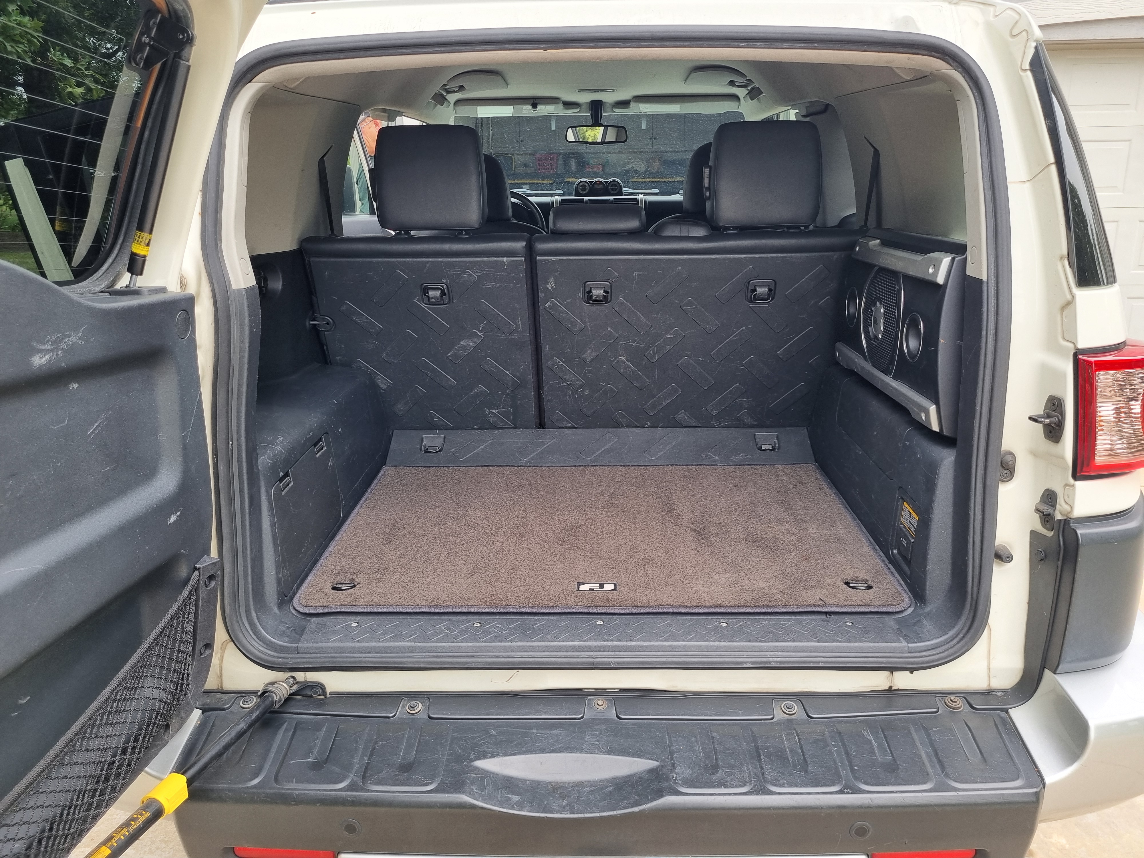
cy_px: 429
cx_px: 572
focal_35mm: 26
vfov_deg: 53.1
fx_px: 859
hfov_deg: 67.3
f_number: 1.8
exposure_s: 1/268
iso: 50
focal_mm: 5.4
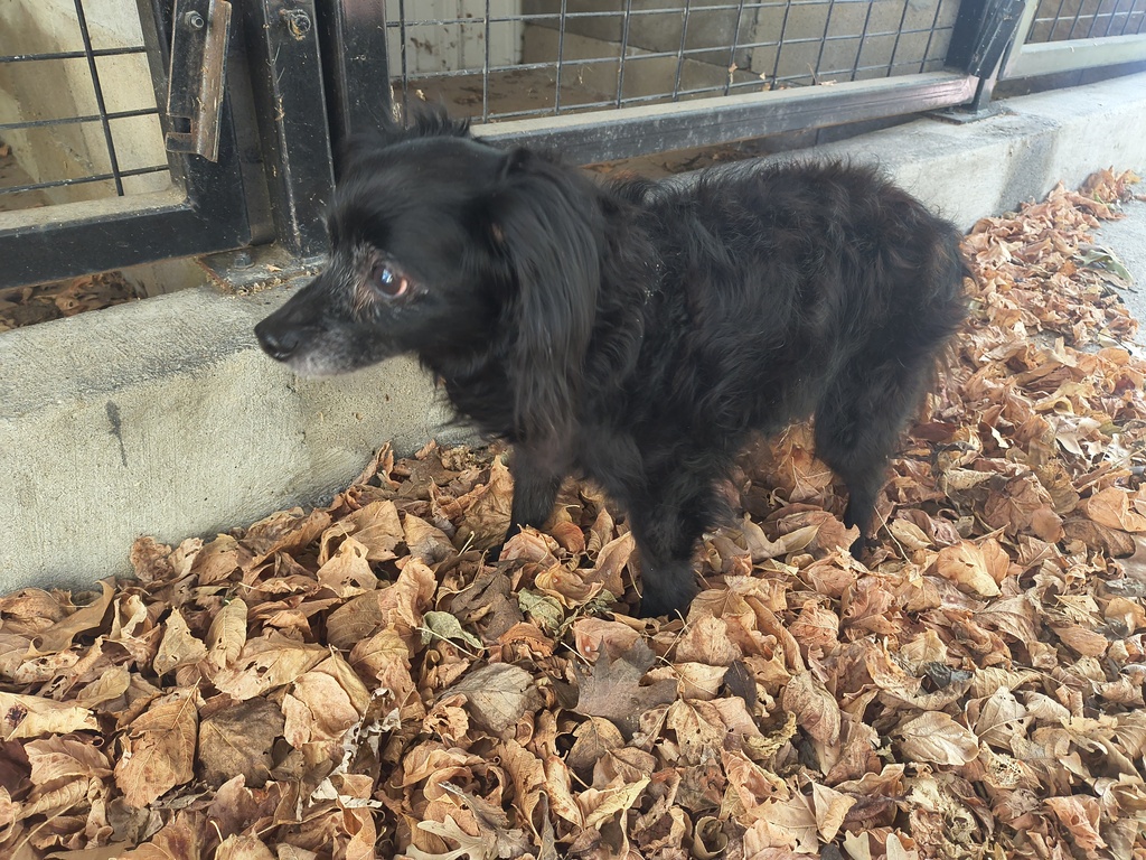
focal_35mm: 25
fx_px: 828
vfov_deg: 54.9
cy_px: 430
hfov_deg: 69.4
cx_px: 573
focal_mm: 4.68
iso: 983
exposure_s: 1/60
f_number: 1.7
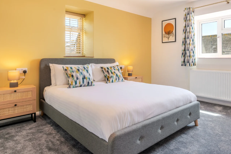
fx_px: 160
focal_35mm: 25
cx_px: 141
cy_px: 59
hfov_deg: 70.6
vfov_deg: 50.9
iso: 100
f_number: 8
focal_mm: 18
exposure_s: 1/320
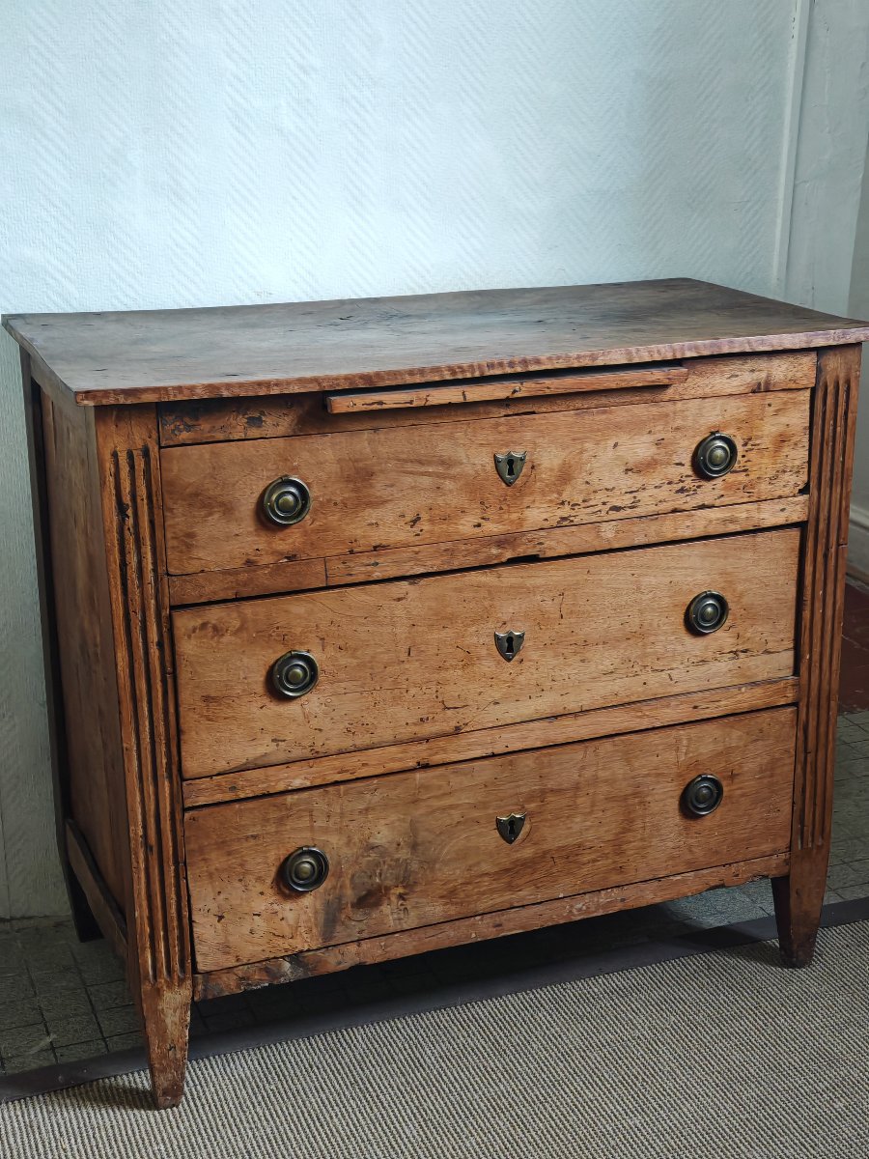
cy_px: 580
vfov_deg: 35.5
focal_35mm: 54
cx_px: 434
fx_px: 1807
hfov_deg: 27.0
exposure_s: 1/50
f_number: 1.9
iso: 500
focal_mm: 6.67
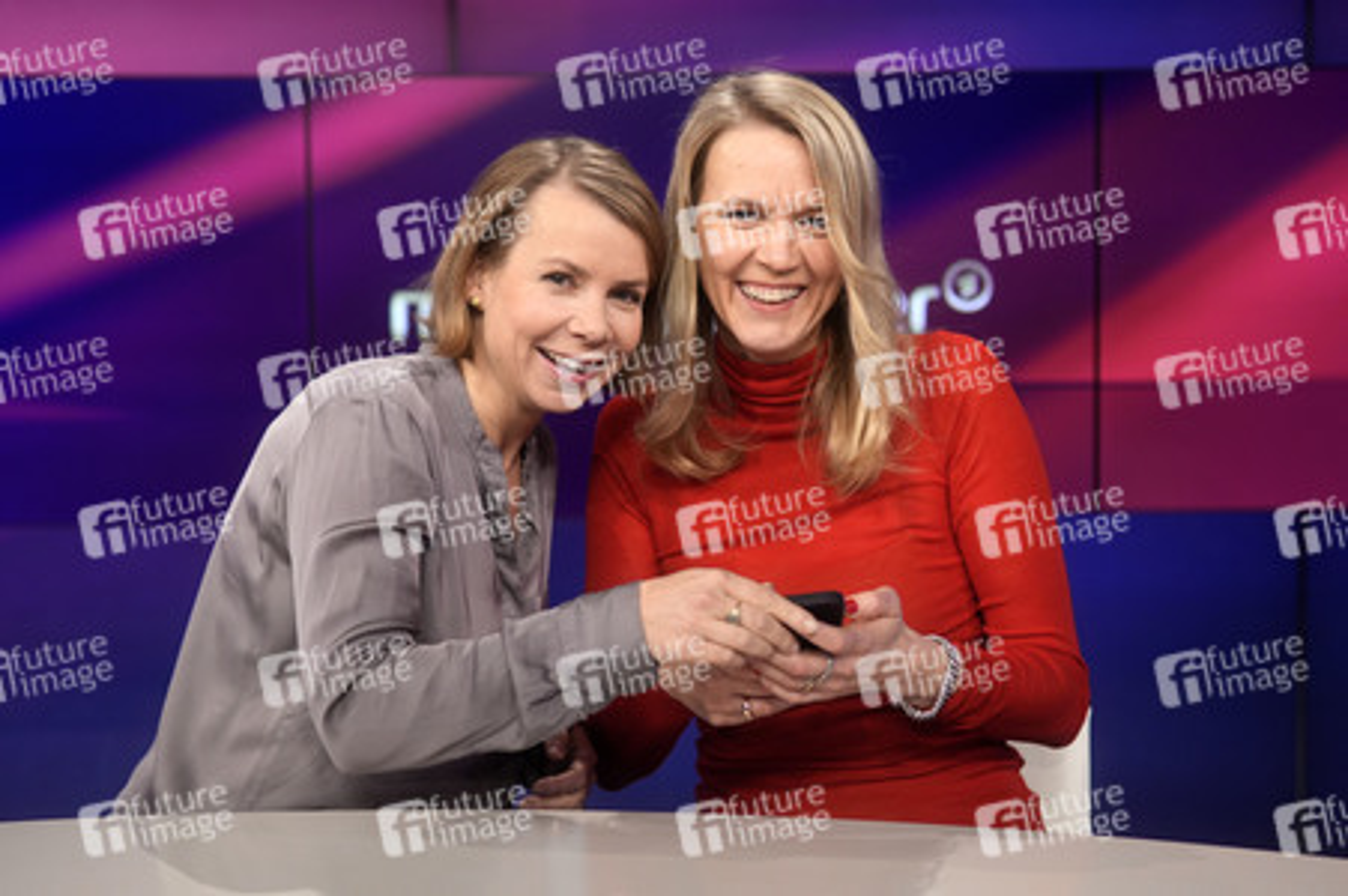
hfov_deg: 43.6
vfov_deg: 29.8
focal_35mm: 45
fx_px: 1684
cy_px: 448
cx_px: 674
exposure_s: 1/320
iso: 640
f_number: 1.6
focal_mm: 30
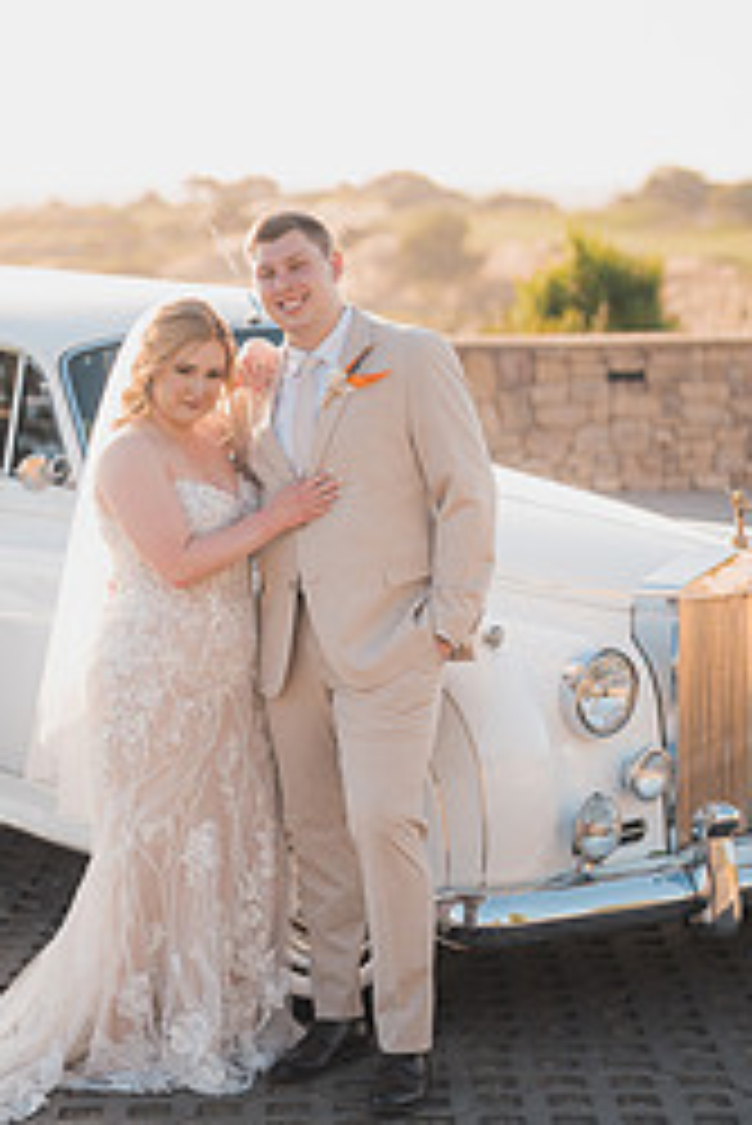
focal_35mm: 90
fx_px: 2816
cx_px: 347
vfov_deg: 22.6
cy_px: 567
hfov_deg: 15.2
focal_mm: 50
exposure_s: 1/5000
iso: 200
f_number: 1.2
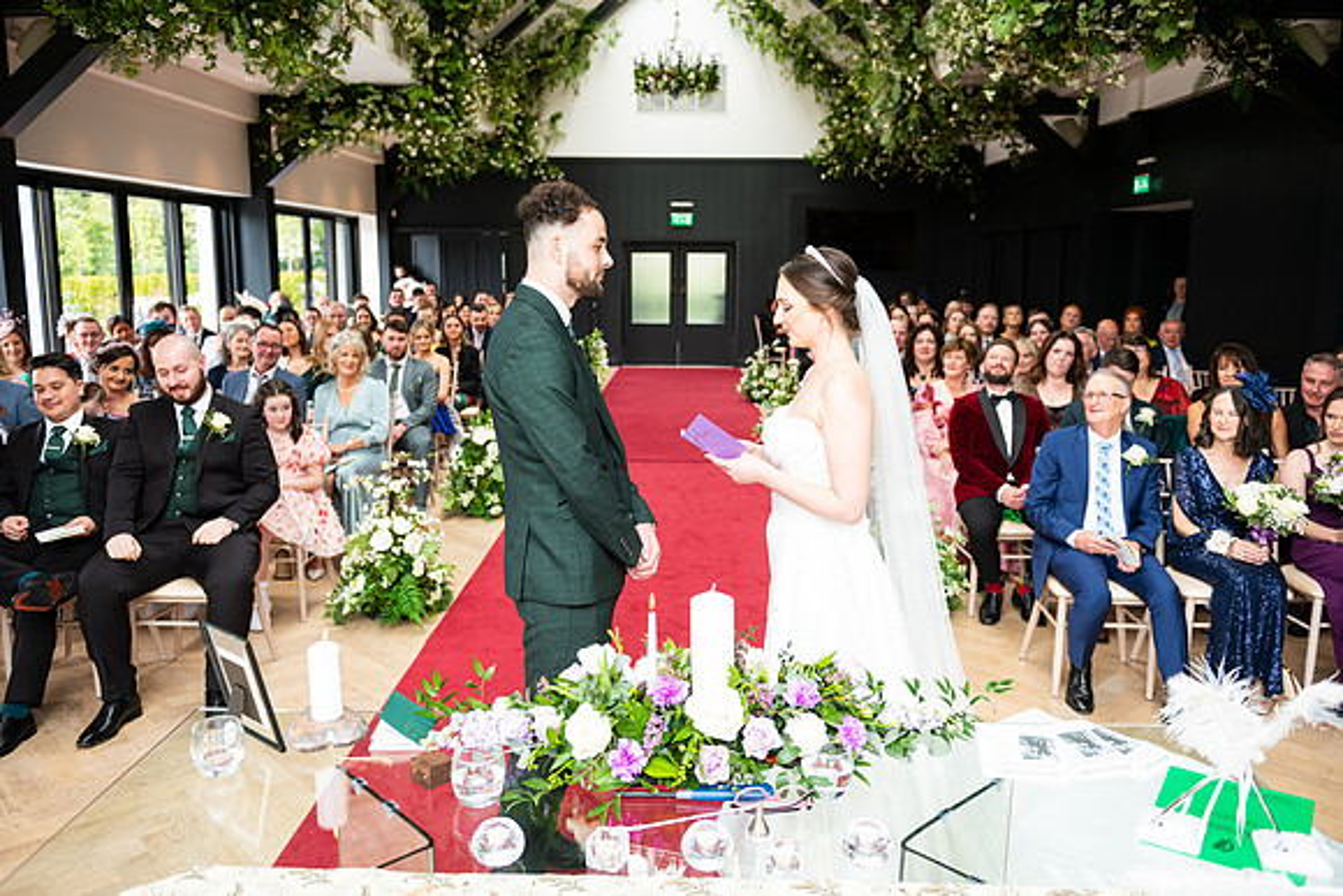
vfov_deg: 46.4
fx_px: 1045
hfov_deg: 65.5
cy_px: 448
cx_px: 672
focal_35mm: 28
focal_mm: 28
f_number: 3.5
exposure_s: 1/200
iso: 400
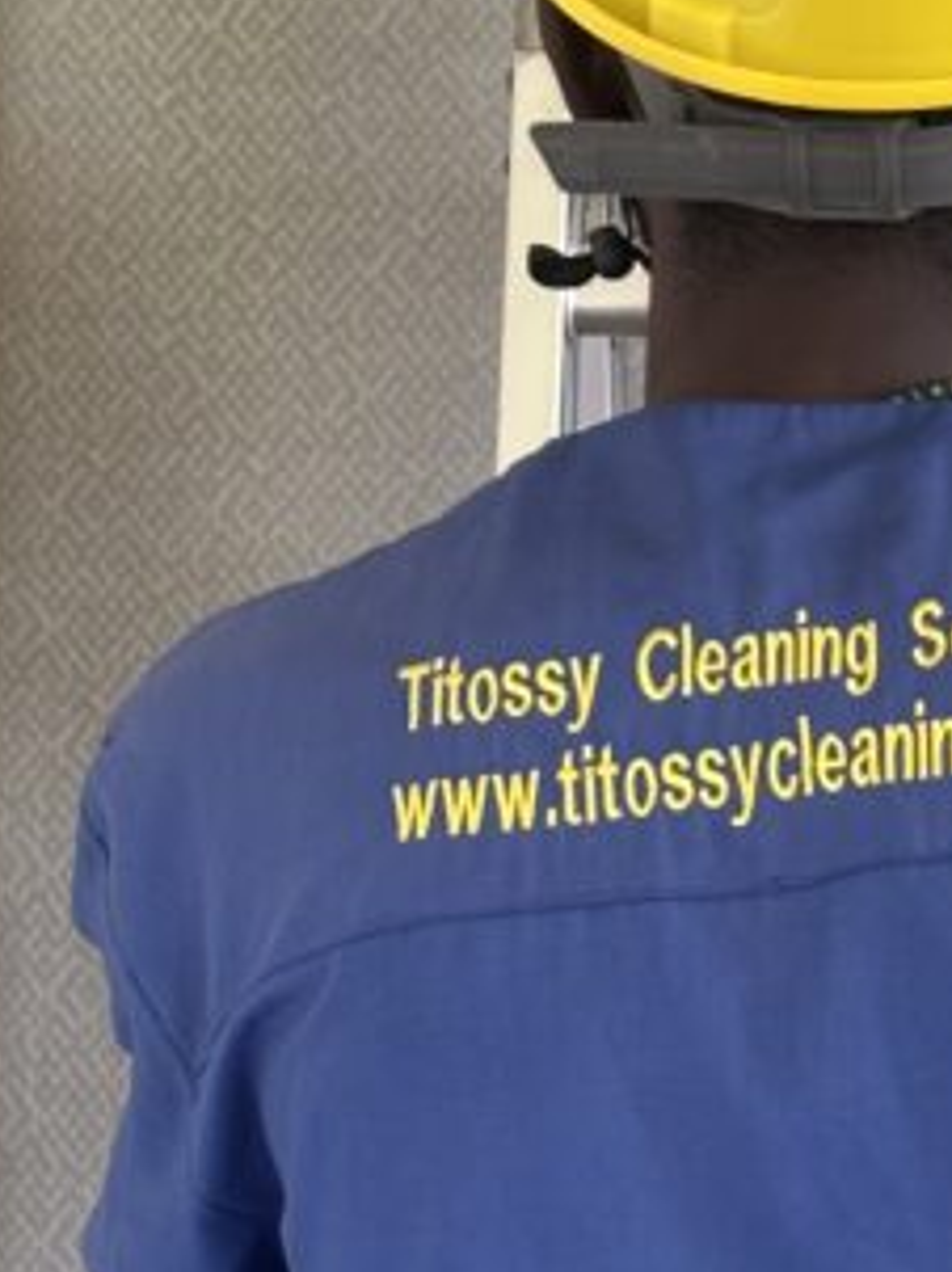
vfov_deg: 12.0
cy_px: 101
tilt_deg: +2.2
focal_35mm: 163
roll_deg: -1.1
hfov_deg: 9.0
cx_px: 1083
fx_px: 5986
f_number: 1.78
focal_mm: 6.86
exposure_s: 1/60
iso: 100
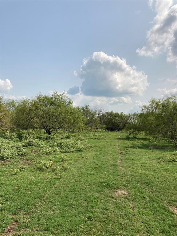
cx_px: 88
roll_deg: -2.3
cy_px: 118
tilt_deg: +3.3
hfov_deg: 49.7
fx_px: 191
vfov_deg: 63.4
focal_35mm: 28
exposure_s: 1/3205
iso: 25
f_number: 1.8
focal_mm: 3.99
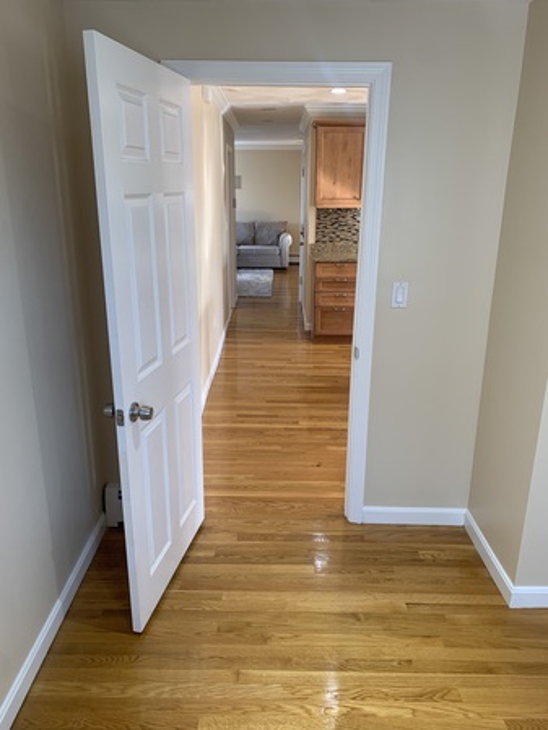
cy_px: 365
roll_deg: -0.2
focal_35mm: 26
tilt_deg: -16.2
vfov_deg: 67.3
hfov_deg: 53.1
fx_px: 549
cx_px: 274
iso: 64
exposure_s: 1/60
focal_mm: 4.25
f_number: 1.8
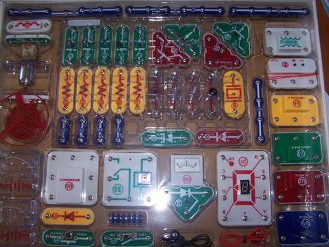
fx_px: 361
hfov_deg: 49.0
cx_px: 164
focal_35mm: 38
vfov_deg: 37.7
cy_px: 124
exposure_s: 1/60
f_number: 2.8
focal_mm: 6.3
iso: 80
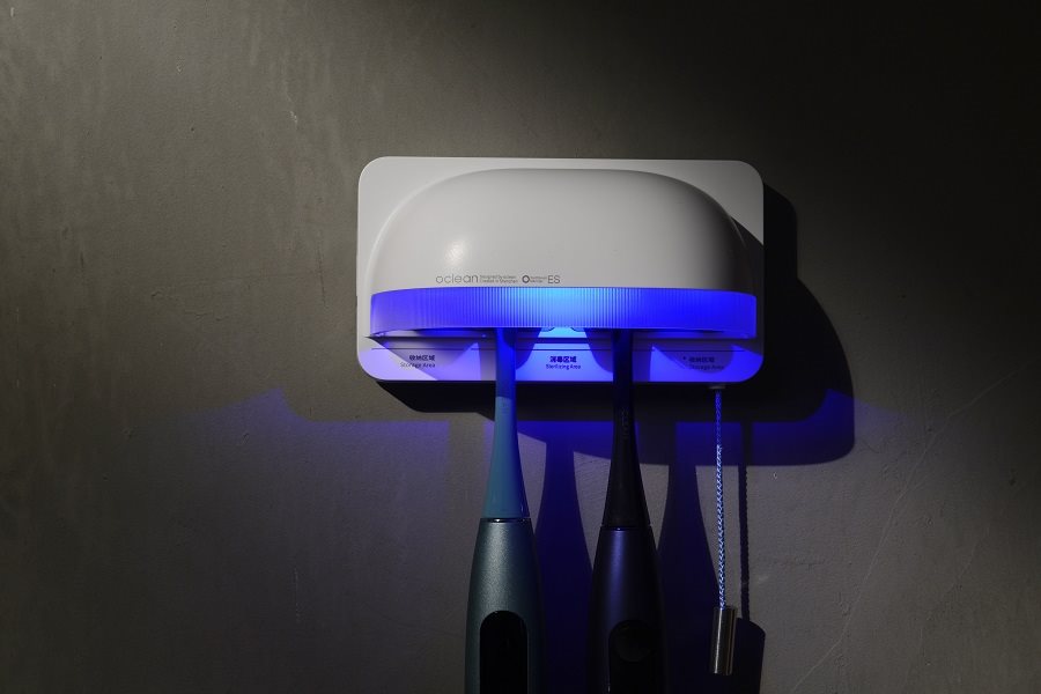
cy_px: 347
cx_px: 520
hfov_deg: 28.8
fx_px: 2024
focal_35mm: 70
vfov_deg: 19.5
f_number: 14
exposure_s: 2
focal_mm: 70
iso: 100
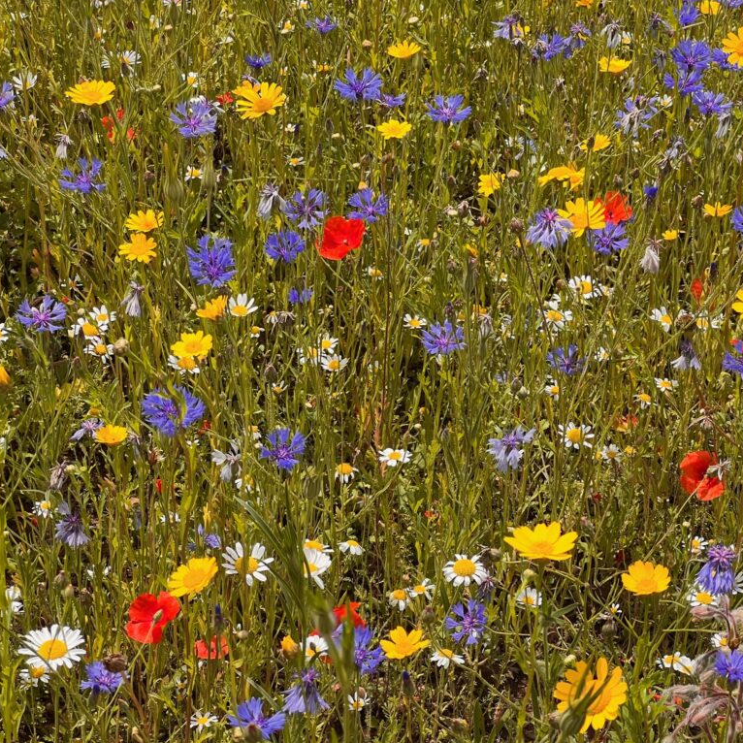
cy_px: 372
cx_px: 487
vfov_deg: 19.1
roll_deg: -8.3
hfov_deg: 19.0
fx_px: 2210
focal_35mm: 91
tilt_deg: -34.8
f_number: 2.8
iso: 32
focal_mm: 9
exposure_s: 1/657
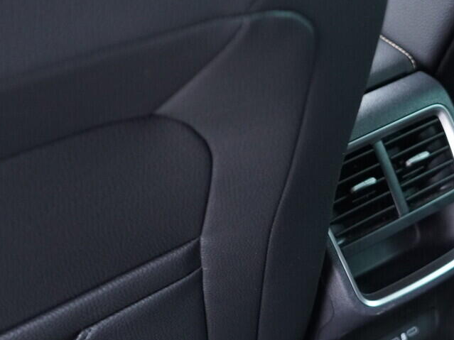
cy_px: 254
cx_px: 432
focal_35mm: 78
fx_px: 1023
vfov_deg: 18.8
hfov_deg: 24.1
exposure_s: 1/40
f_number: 2.8
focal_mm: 24
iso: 1600
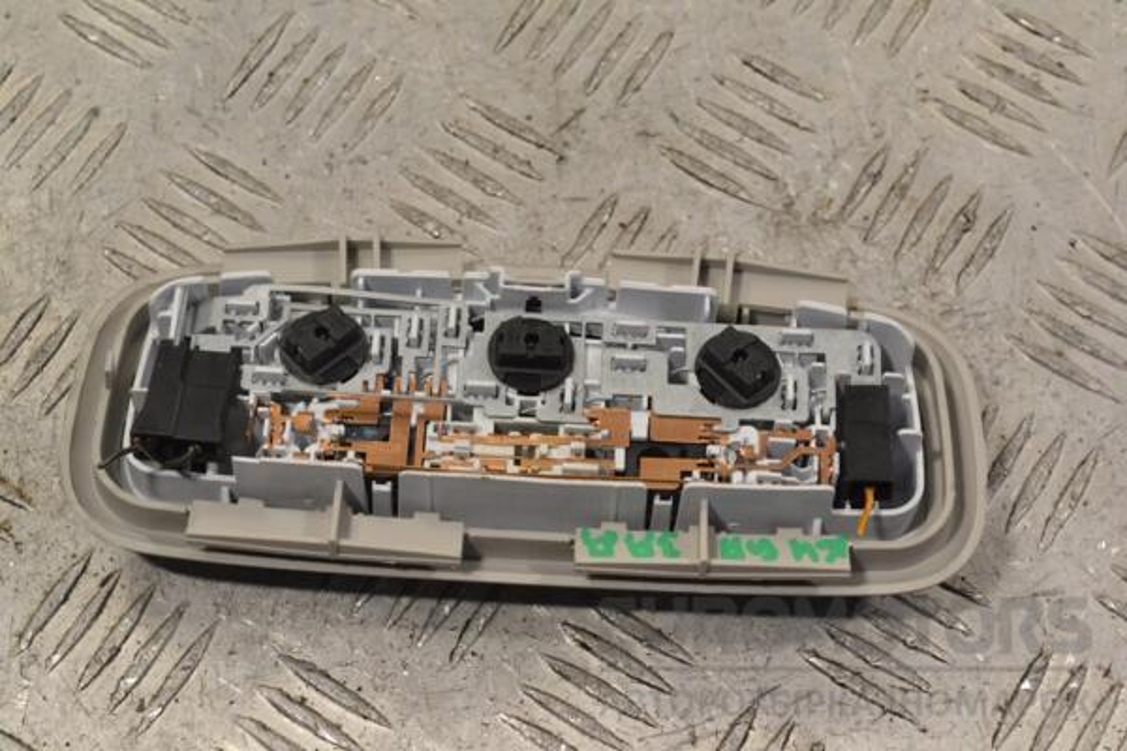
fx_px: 2583
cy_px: 376
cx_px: 564
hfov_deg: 24.6
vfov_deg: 16.6
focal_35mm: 82
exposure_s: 1/320
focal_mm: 55
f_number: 9
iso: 3200
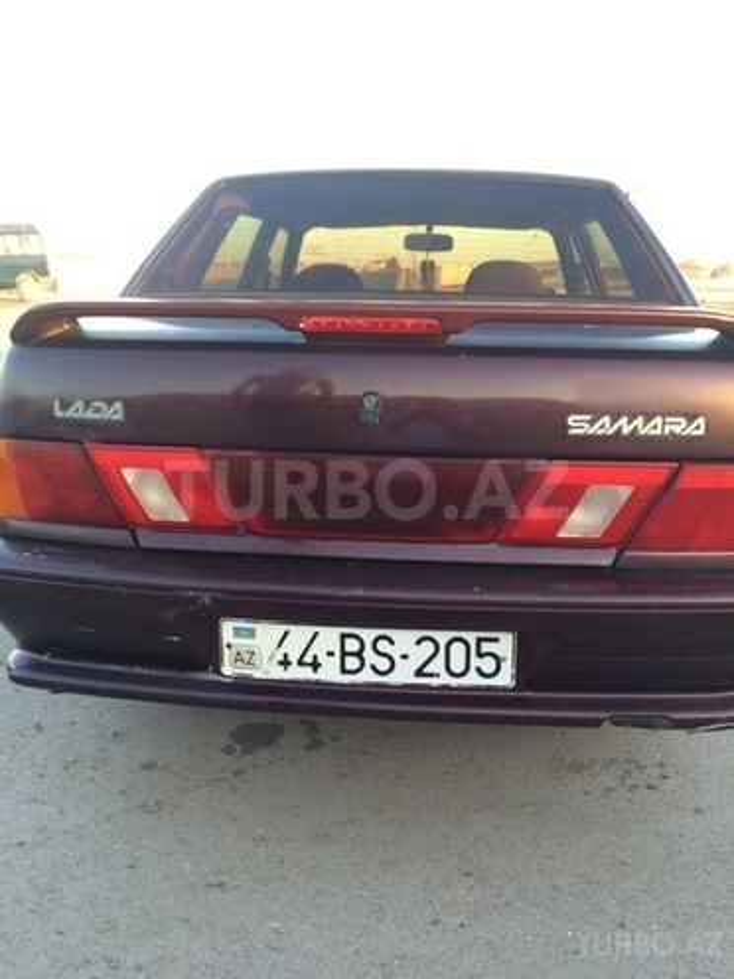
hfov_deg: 48.2
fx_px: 820
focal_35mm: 29
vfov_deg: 61.7
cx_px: 367
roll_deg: +0.8
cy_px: 490
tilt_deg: -16.6
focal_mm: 4.15
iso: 64
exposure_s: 1/120
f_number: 2.2
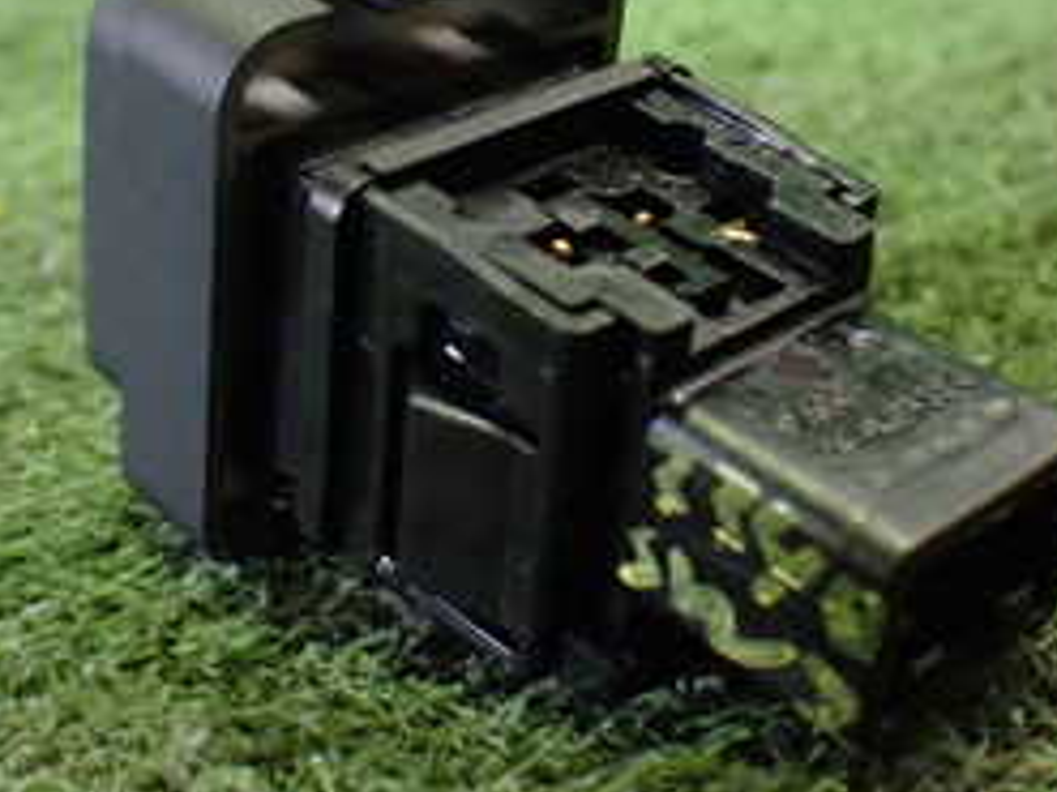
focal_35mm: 73
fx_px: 2228
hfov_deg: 26.6
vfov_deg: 20.1
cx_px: 693
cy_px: 253
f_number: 2.3
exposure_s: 1/30
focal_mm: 5.4
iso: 1000
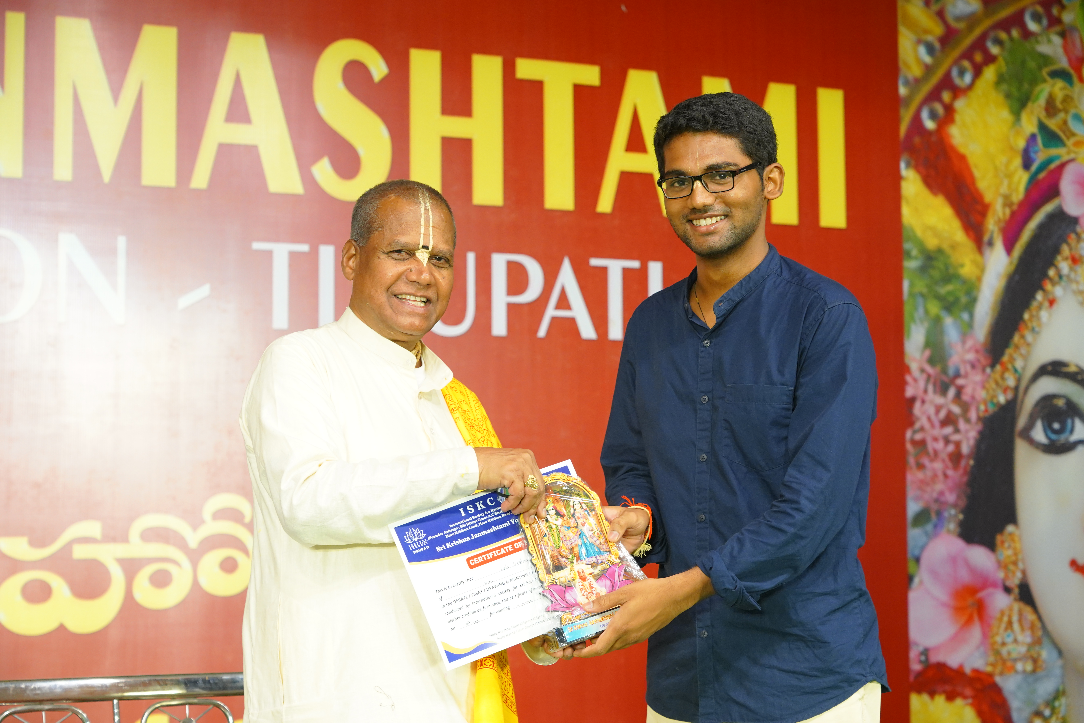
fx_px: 2379
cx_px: 542
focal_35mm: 79
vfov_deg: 17.3
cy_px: 362
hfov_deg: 25.7
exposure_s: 1/200
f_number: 6.3
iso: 2000
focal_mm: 79
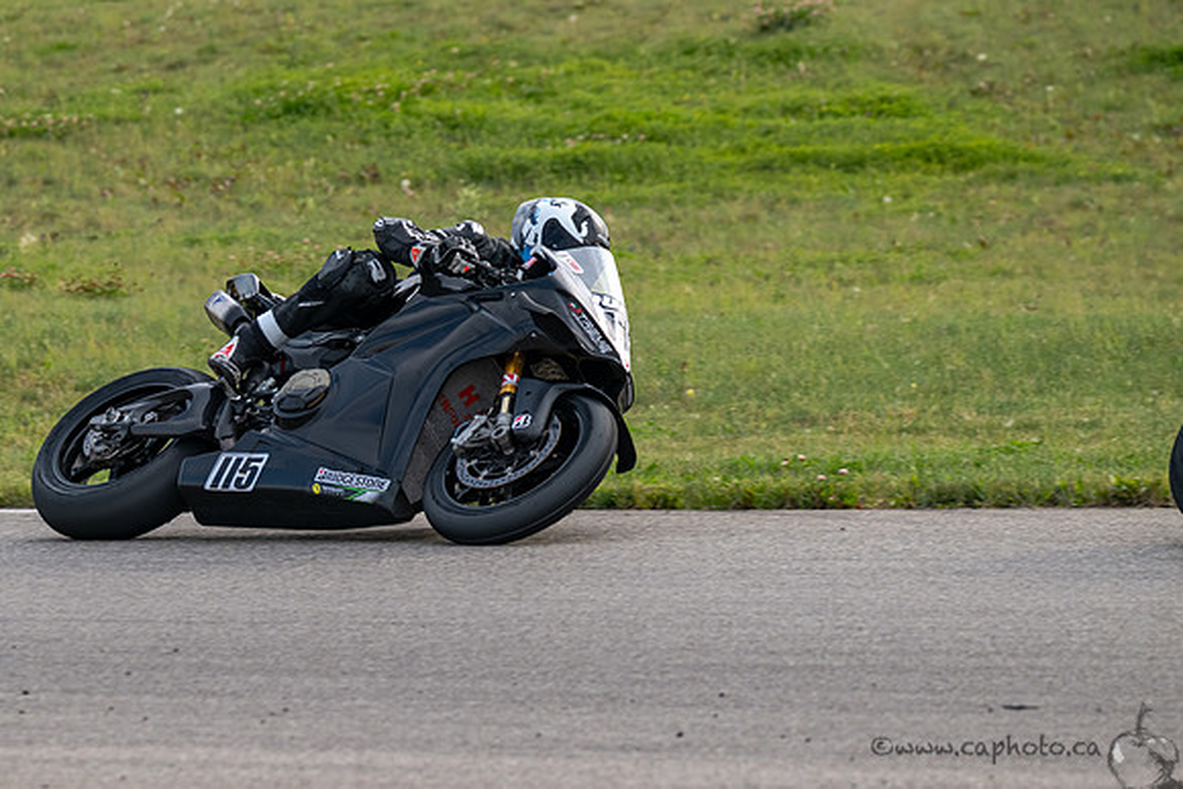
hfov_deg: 7.4
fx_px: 9156
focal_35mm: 279
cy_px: 423
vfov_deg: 4.9
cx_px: 398
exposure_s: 1/1250
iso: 450
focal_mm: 210
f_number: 5.6
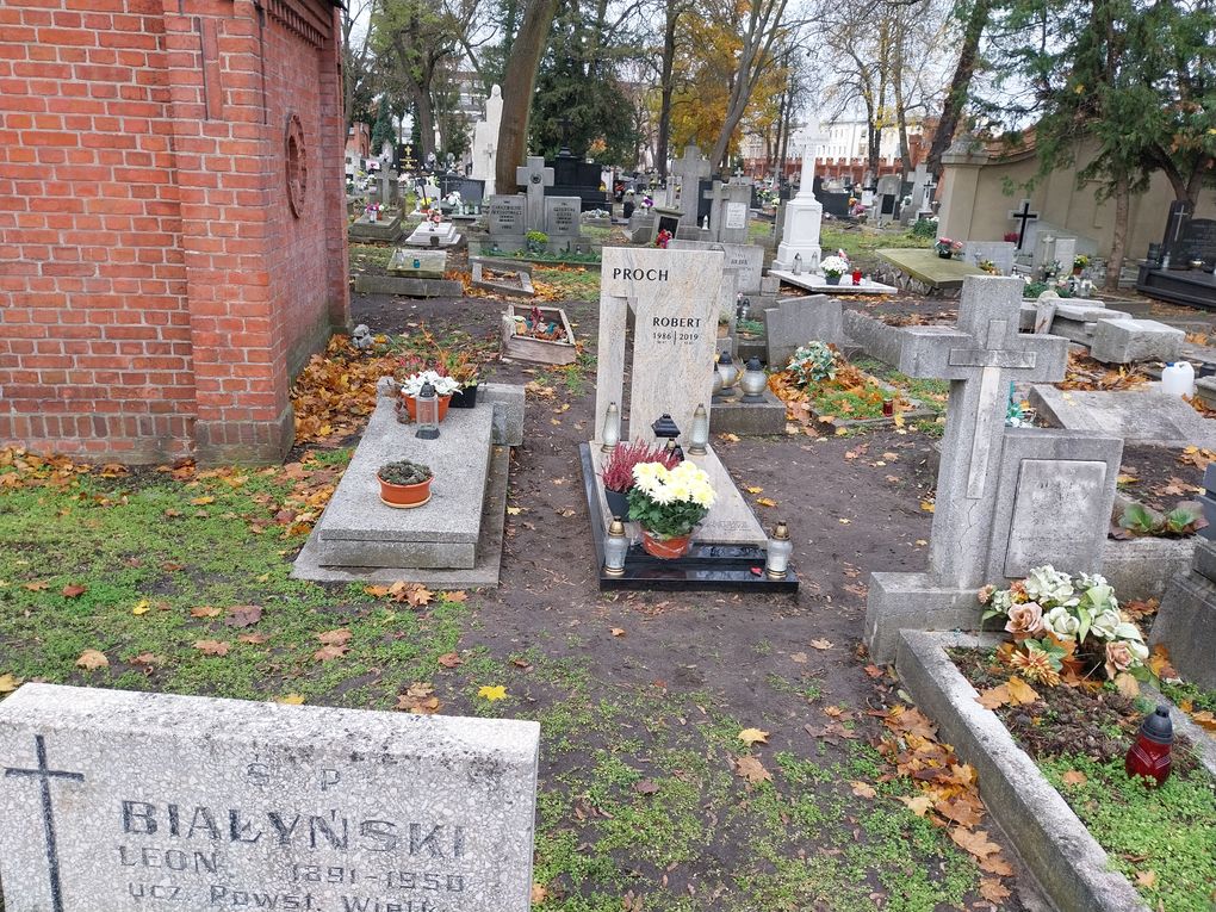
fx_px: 913
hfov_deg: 67.3
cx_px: 608
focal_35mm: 26
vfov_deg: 53.1
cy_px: 456
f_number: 1.8
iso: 25
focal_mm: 4
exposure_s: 1/151
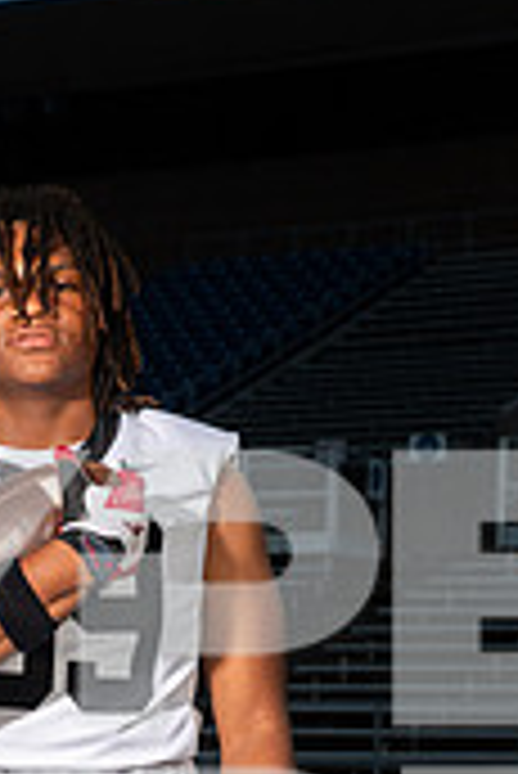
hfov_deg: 10.4
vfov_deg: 15.1
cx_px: 36
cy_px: 909
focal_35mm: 131
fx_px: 2822
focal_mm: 50
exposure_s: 1/320
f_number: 7.1
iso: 200
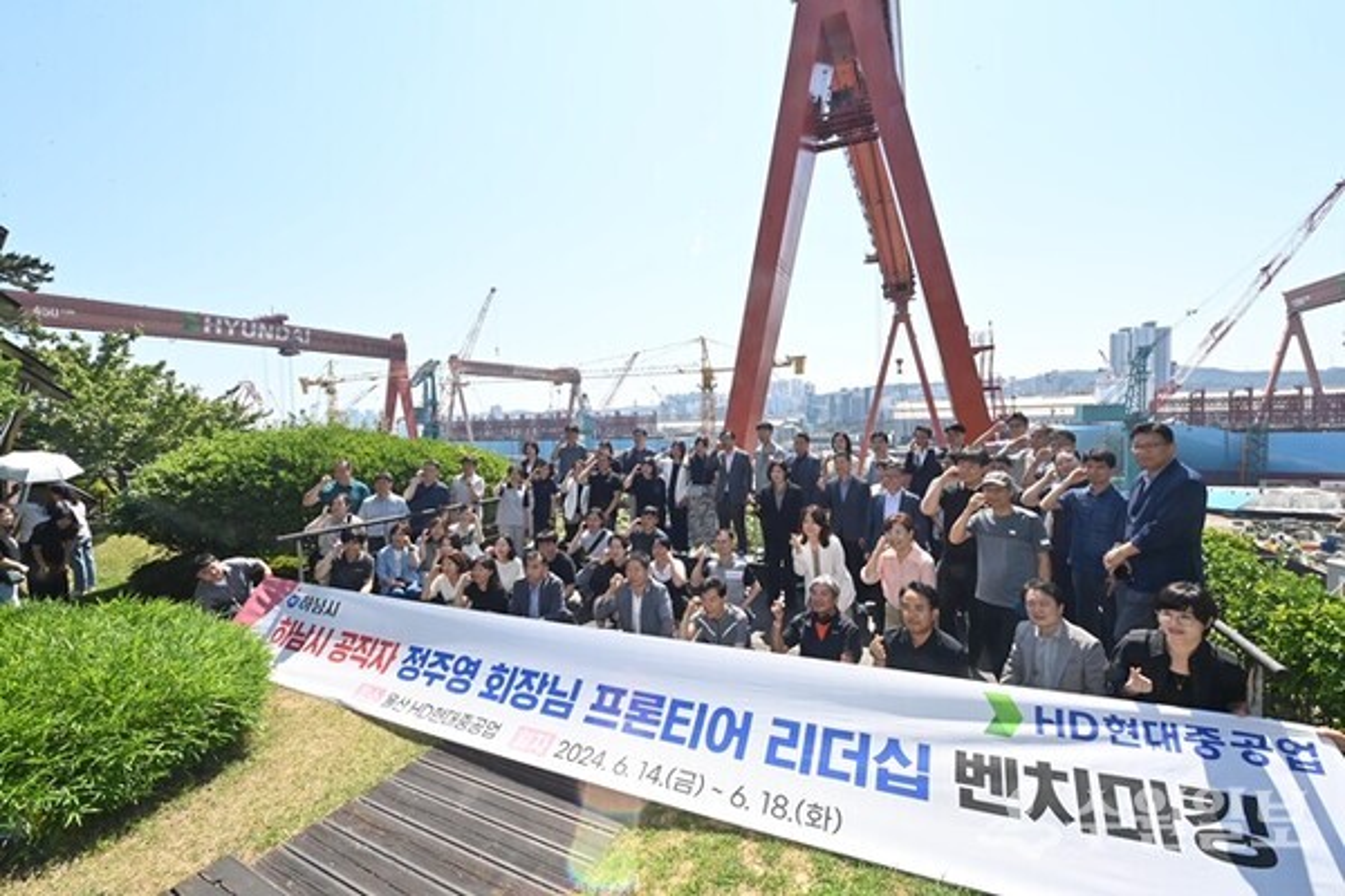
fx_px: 523
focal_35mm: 14
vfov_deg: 81.2
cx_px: 672
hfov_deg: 104.3
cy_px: 448
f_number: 18
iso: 800
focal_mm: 14
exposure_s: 1/250
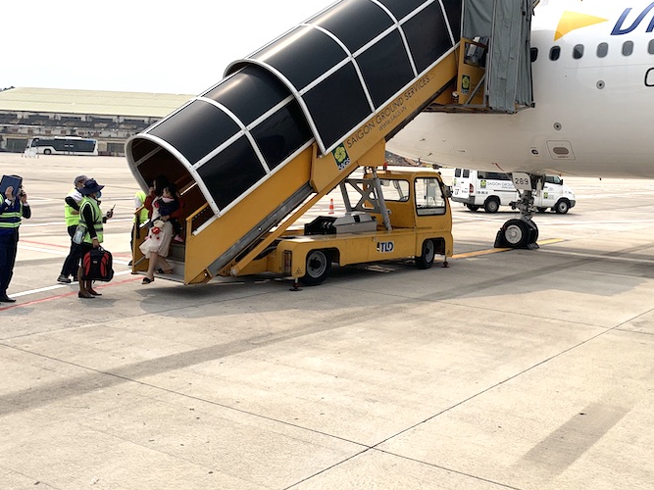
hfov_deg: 46.7
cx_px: 461
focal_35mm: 39
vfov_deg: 36.6
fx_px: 737
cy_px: 185
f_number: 1.8
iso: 25
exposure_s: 1/4902
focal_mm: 4.25
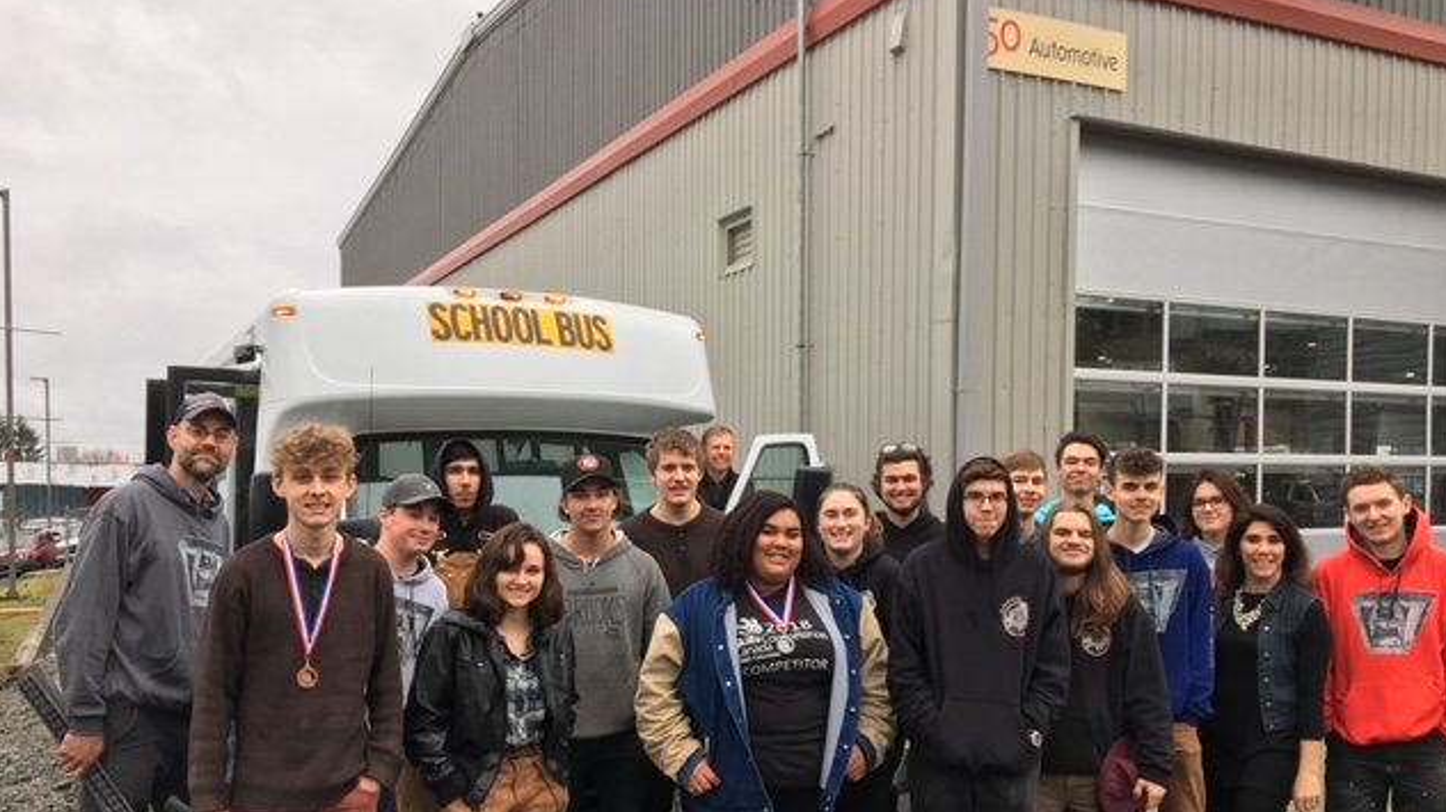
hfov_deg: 61.0
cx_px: 725
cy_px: 524
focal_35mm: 32
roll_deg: -0.4
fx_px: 1227
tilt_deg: -3.1
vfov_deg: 36.4
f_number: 2.2
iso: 25
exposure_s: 1/120
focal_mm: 4.15
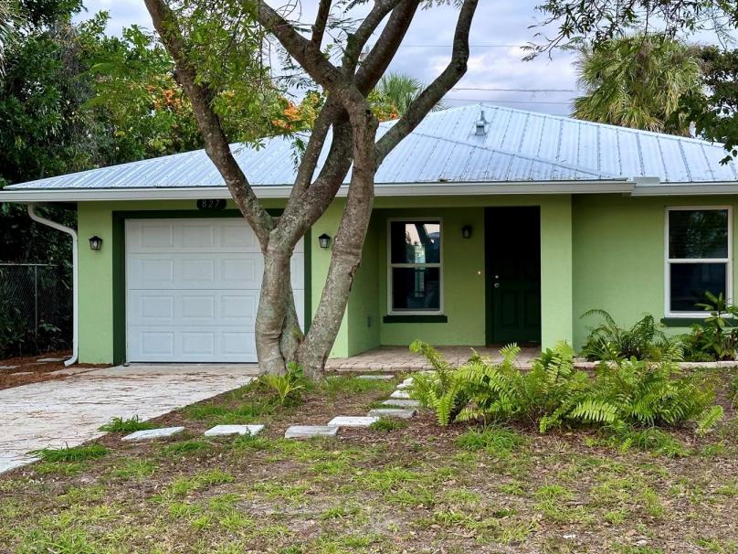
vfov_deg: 25.7
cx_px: 409
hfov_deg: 33.7
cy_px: 282
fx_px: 1215
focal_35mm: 57
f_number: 1.78
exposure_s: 1/73
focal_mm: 6.86
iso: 80
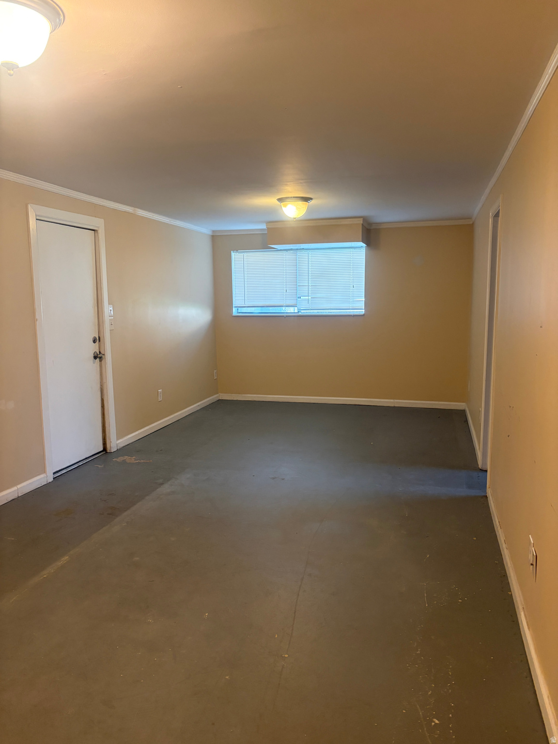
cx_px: 279
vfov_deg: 67.3
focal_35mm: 26
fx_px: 559
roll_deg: +3.0
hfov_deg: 53.1
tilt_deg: -7.6
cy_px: 372
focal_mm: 5.96
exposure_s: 1/60
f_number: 1.6
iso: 200
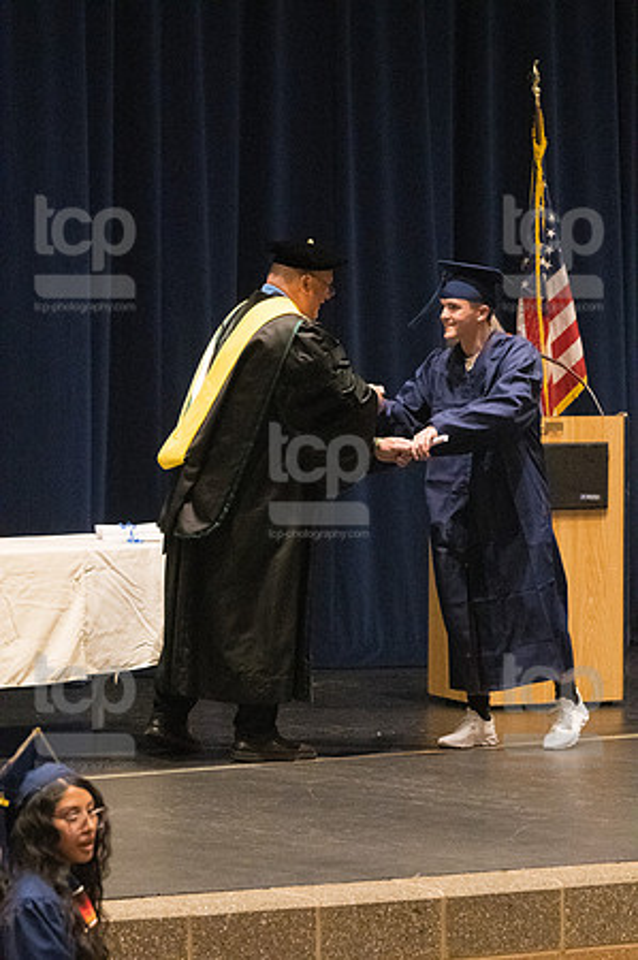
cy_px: 480
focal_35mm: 183
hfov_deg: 7.5
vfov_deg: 11.2
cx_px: 319
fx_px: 4876
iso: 8000
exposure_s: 1/250
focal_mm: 122
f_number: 4.5
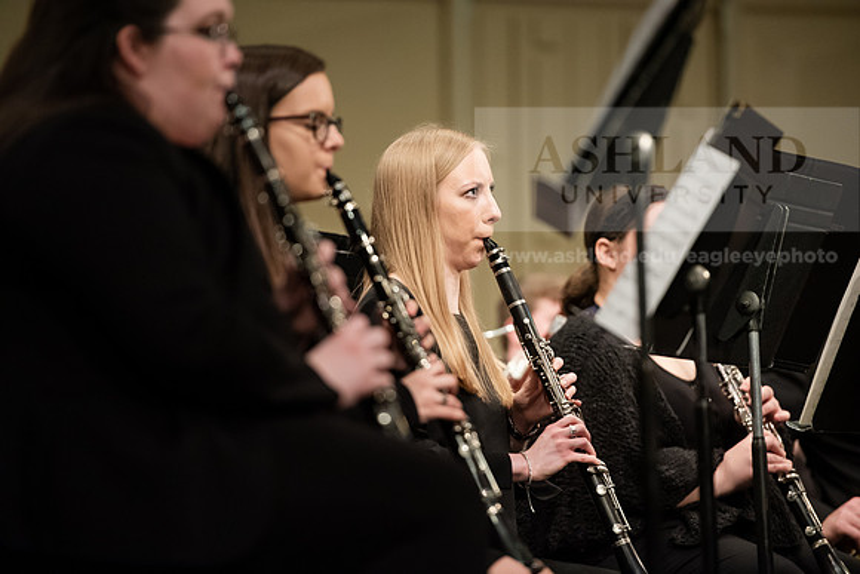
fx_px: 4659
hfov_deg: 10.5
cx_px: 430
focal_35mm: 195
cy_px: 287
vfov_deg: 7.0
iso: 3200
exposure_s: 1/200
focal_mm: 195
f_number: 3.2
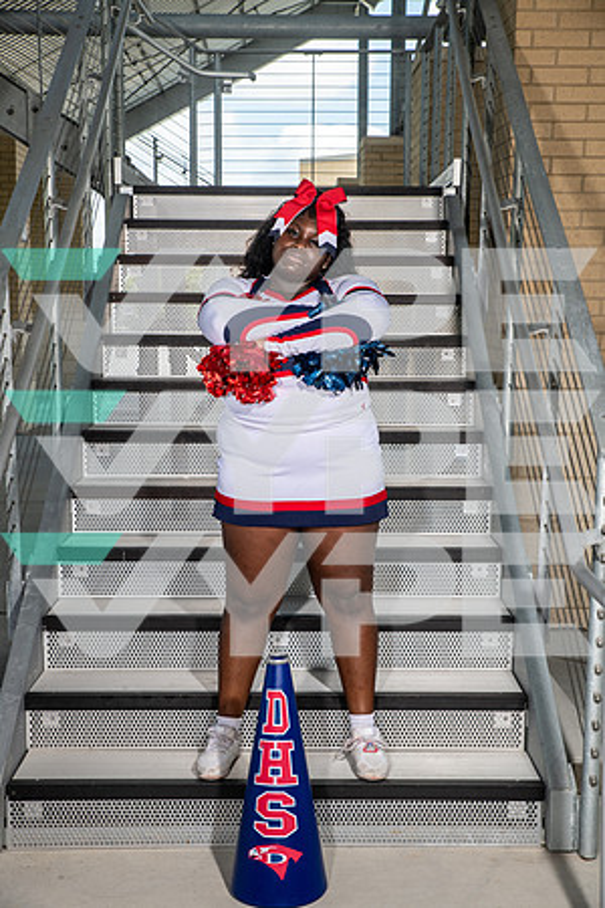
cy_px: 454
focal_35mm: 56
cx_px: 302
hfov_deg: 24.2
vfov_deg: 35.6
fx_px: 1412
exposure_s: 1/320
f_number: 7.1
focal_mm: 56
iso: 200
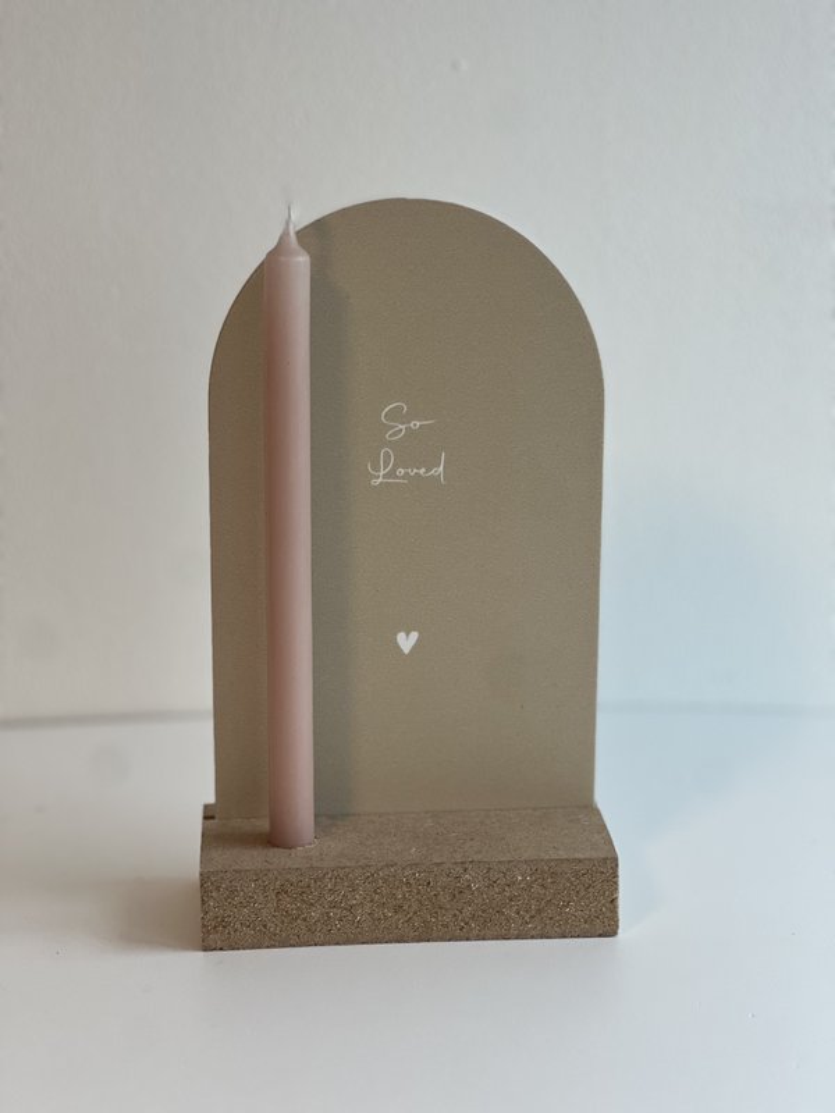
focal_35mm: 77
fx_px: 2477
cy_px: 556
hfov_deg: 19.1
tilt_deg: -16.4
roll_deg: +1.4
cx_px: 418
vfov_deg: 25.3
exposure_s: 1/100
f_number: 2.8
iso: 100
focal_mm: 9
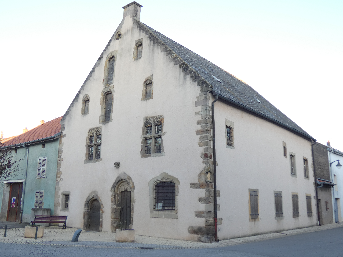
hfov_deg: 52.6
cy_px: 128
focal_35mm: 35
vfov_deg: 40.7
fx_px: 347
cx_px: 172
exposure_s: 1/80
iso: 80
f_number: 3.4
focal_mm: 6.2
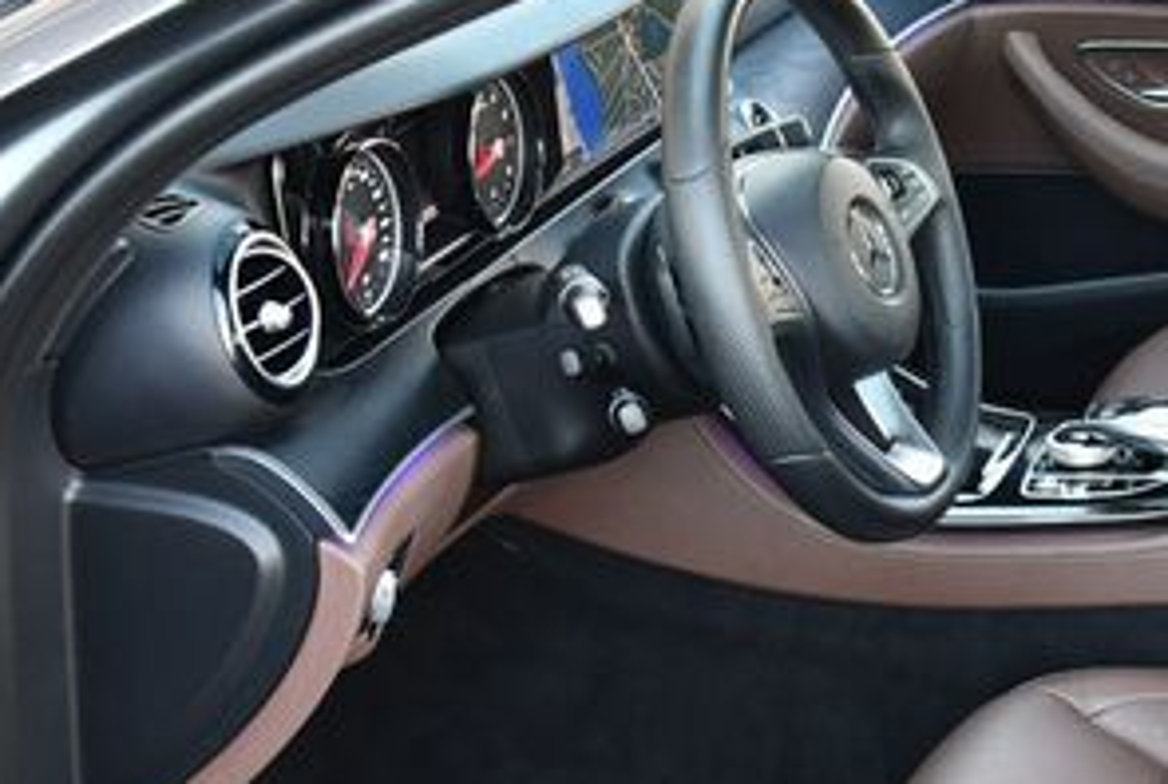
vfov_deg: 17.5
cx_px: 946
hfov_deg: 25.5
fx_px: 2536
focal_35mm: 78
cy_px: 602
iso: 800
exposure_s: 1/200
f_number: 3.5
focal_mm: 18
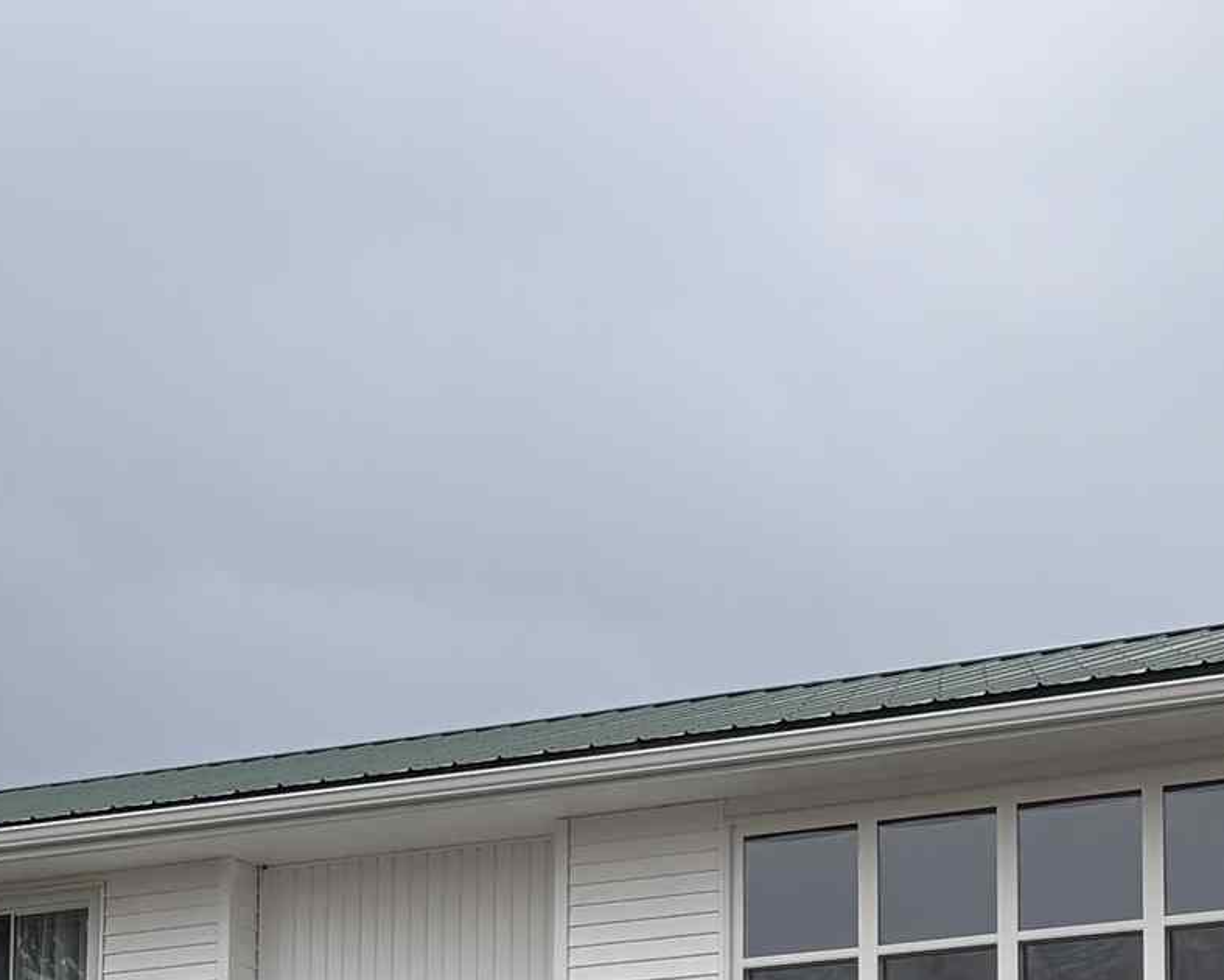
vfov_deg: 15.0
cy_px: 1168
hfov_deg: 19.3
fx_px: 3587
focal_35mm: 99
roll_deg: +0.2
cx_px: 750
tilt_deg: +8.0
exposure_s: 1/987
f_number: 1.6
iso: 50
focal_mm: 5.96
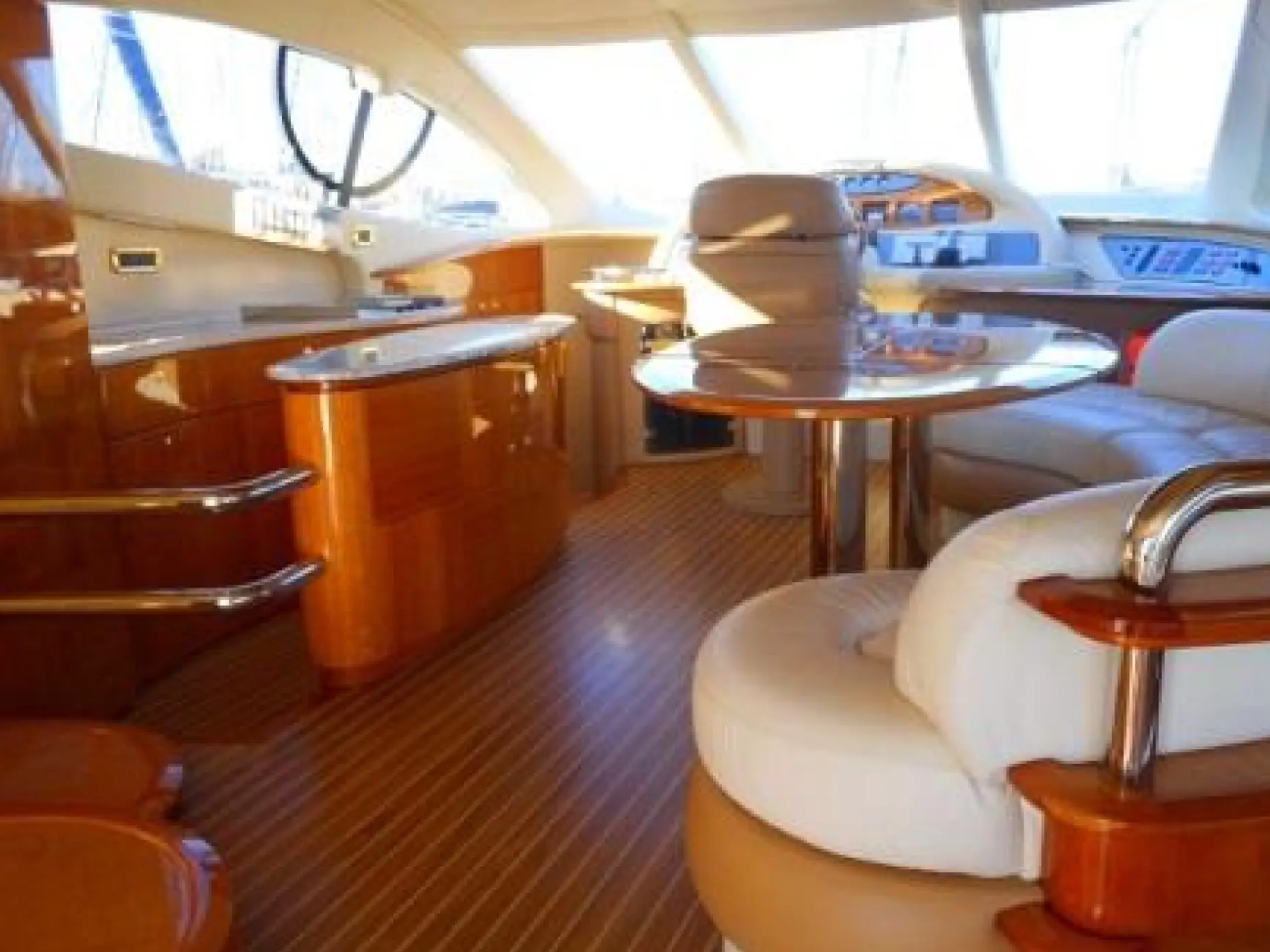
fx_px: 1101
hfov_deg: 60.0
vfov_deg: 46.8
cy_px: 468
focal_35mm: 30
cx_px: 651
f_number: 4
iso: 125
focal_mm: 5.2
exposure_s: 1/30
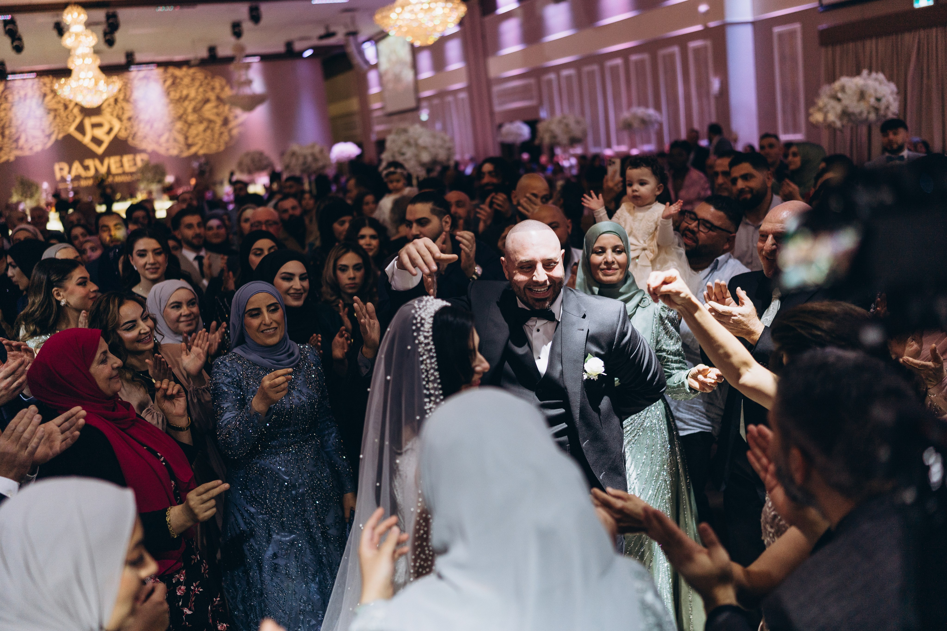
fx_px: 921
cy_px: 316
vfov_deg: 37.9
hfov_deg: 54.4
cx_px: 474
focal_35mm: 35
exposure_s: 1/800
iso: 400
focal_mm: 35
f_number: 1.4
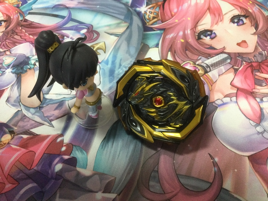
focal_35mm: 31
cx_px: 134
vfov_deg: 45.4
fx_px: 240
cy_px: 100
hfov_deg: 58.4
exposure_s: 1/30
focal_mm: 3.3
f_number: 2.4
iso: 125
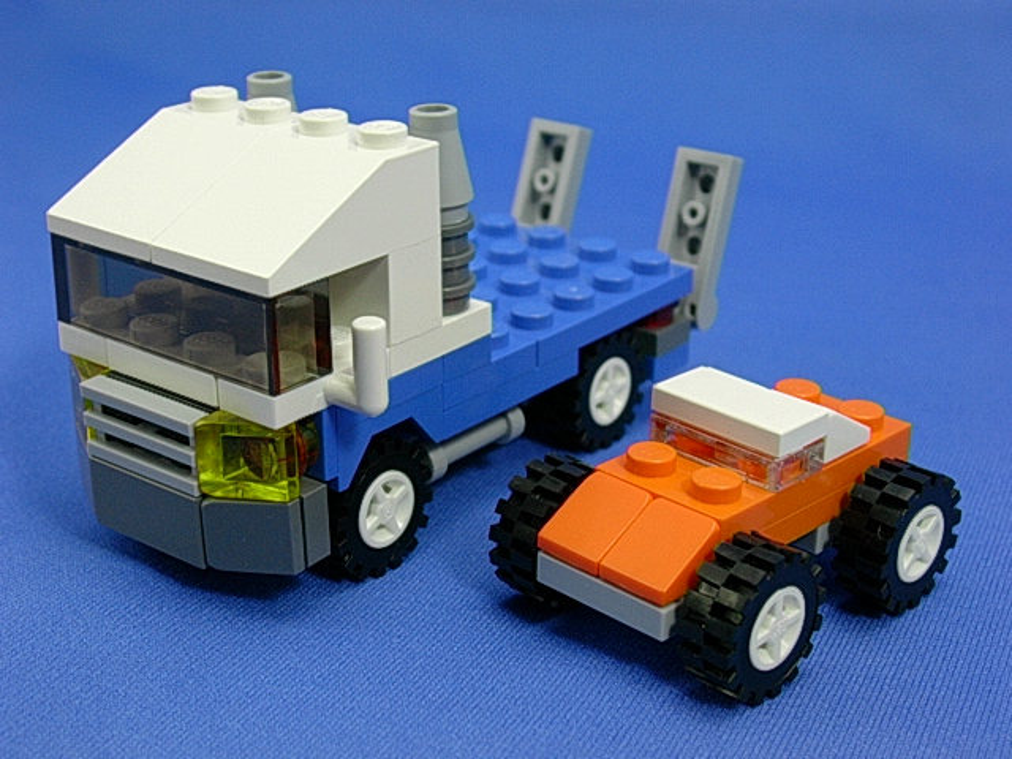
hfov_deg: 32.2
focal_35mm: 60
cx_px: 506
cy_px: 380
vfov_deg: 24.4
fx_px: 1754
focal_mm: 9
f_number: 3.4
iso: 70
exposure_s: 1/19
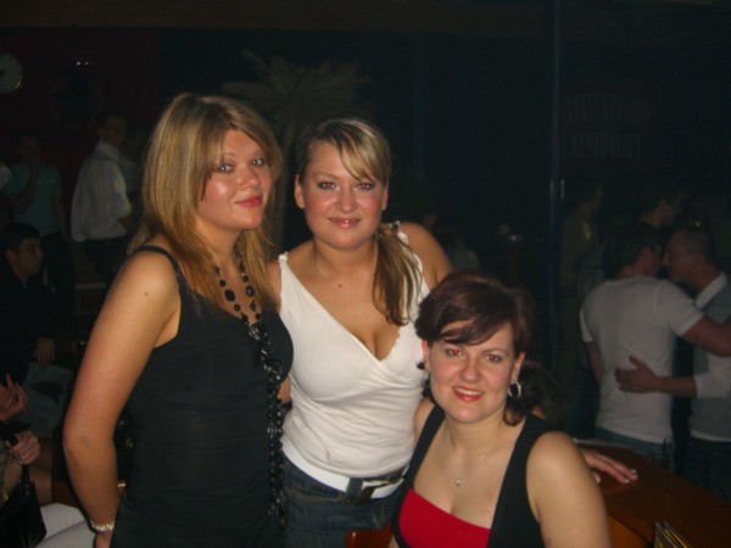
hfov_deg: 49.0
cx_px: 366
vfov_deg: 37.7
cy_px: 274
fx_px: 802
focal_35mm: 38
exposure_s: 1/60
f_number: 2.8
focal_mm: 7.9
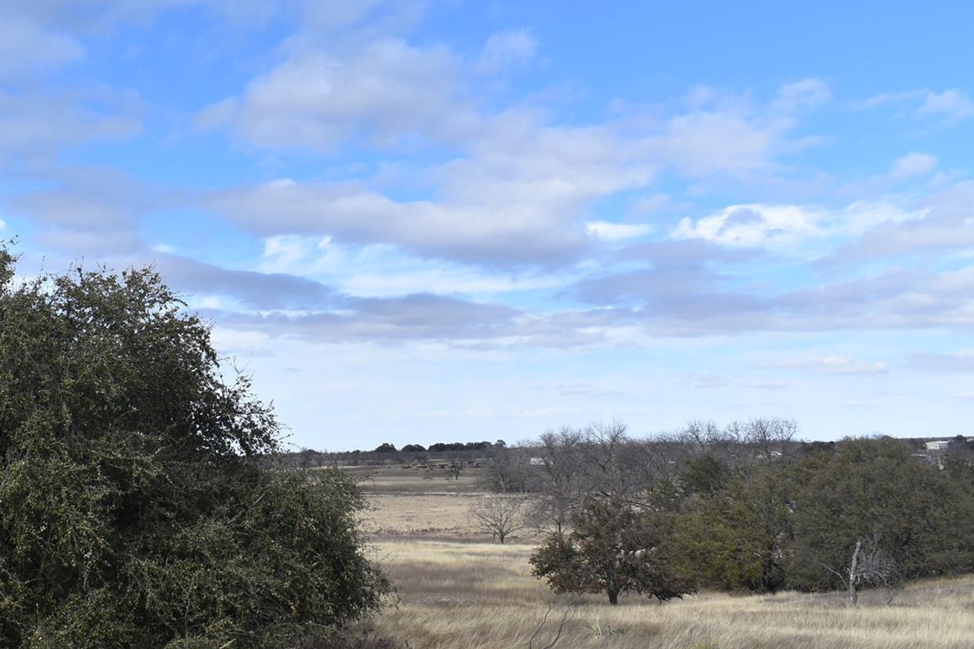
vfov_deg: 29.2
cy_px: 299
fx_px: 1244
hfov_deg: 41.7
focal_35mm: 46
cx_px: 268
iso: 100
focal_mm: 18
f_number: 8
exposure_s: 1/250
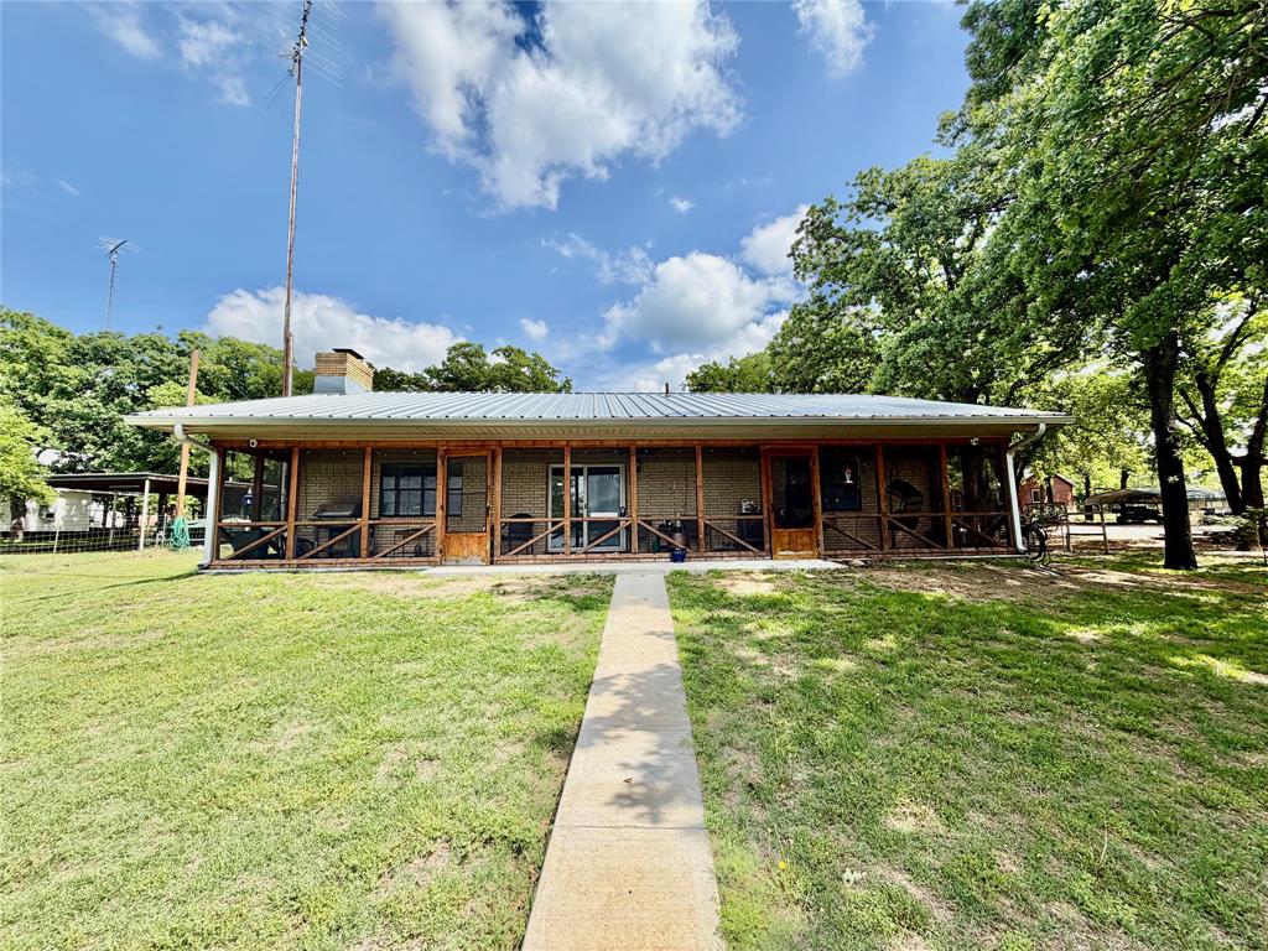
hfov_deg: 102.1
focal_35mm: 14
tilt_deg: +5.4
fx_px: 513
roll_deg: +1.4
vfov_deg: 85.7
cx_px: 634
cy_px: 476
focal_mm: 2.22
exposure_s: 1/841
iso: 20
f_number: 2.2
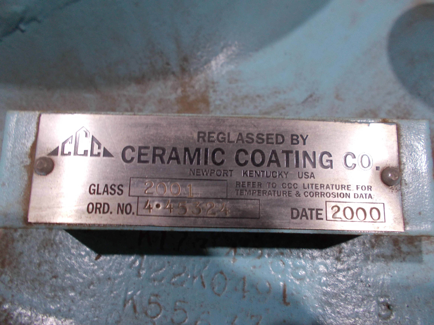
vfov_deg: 53.1
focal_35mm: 26
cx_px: 217
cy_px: 162
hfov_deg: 67.3
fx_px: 326
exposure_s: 1/15
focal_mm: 4.6
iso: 200
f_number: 3.2
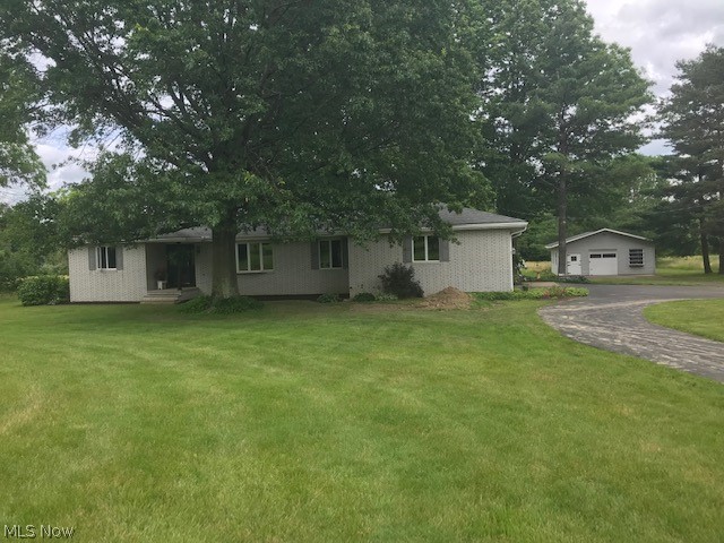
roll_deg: +2.4
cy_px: 272
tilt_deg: -2.2
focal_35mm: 28
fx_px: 586
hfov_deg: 63.4
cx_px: 362
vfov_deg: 49.7
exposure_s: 1/748
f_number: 1.8
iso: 20
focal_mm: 3.99
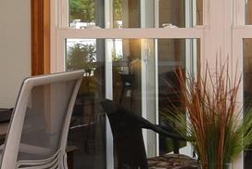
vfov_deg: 12.8
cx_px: 30
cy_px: 39
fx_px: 750
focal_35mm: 107
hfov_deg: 18.8
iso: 800
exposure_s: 1/100
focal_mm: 12
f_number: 7.1
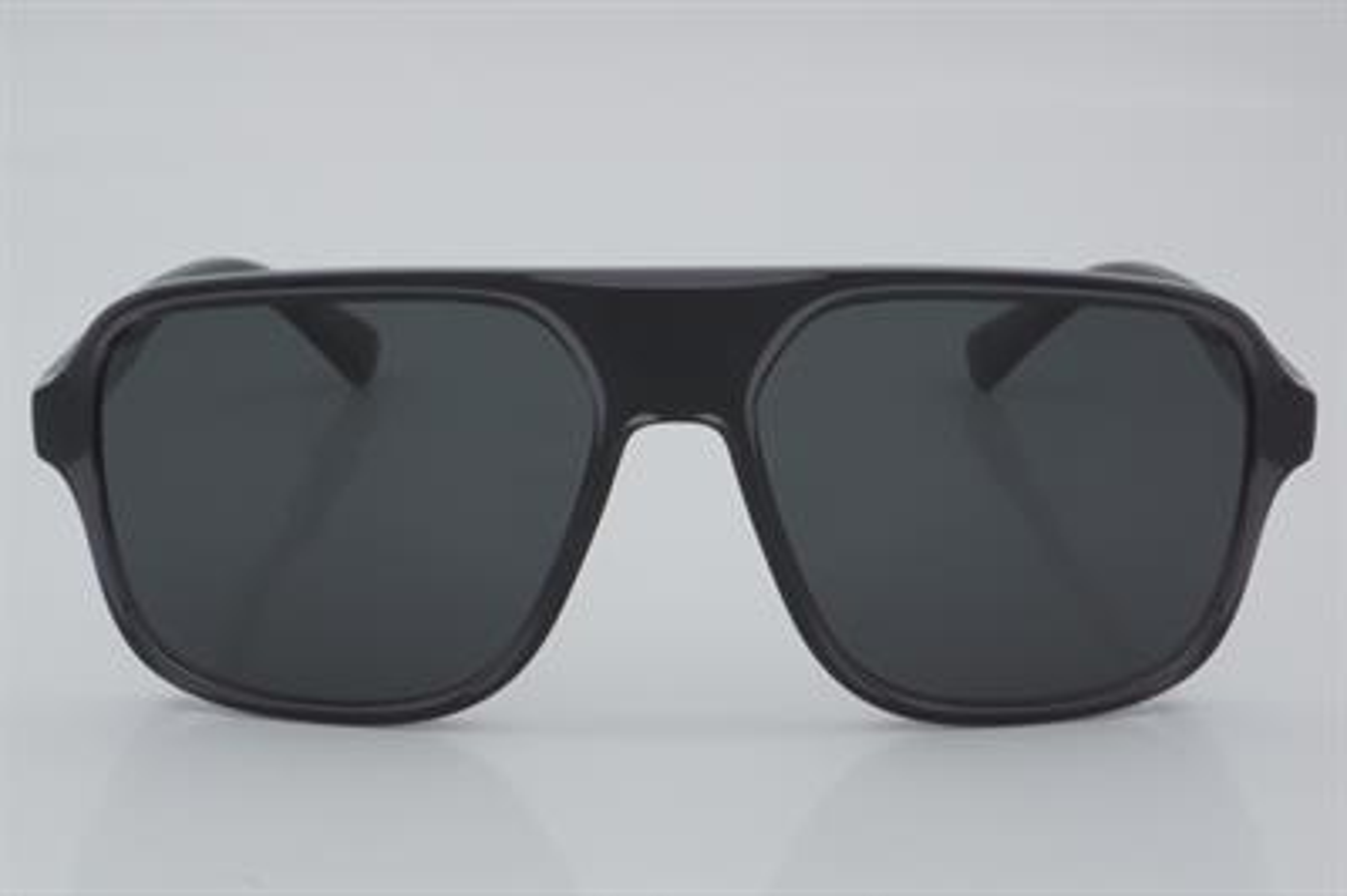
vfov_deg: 16.5
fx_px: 3084
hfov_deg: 24.6
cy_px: 448
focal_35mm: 82
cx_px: 674
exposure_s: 1/4
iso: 100
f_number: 32
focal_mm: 55
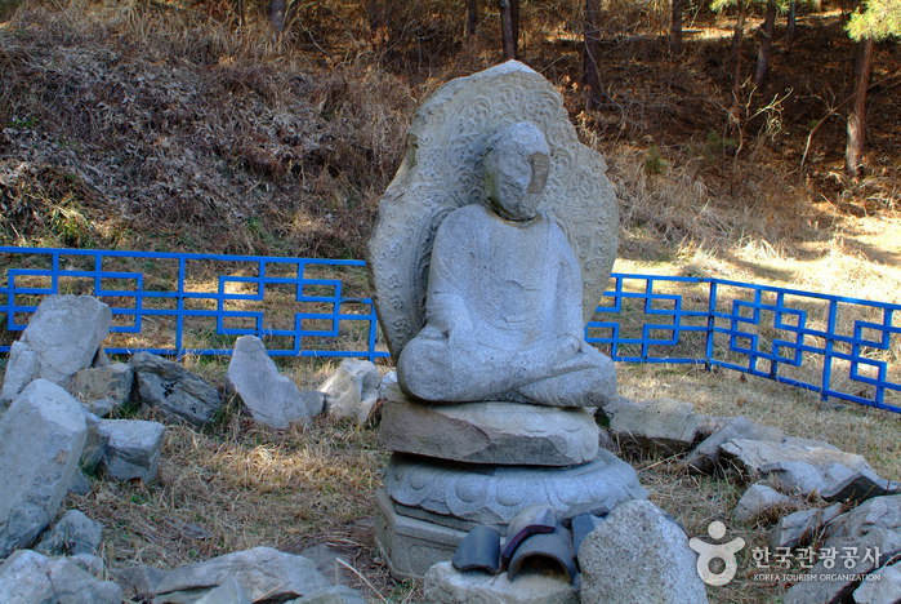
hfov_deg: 46.3
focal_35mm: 42
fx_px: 1052
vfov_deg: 32.0
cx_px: 450
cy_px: 302
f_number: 4
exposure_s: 1/60
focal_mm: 28
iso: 100
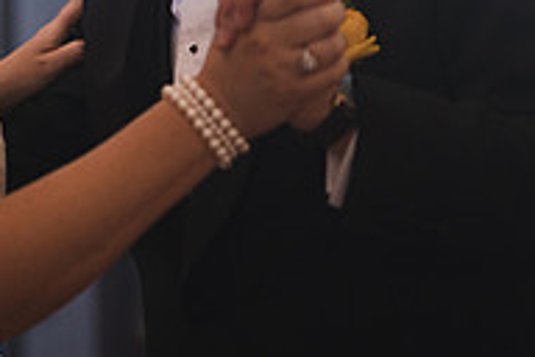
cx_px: -47
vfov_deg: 8.9
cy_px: -114
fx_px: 2244
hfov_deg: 13.3
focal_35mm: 151
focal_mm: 50
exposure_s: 1/160
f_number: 1.4
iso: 1000
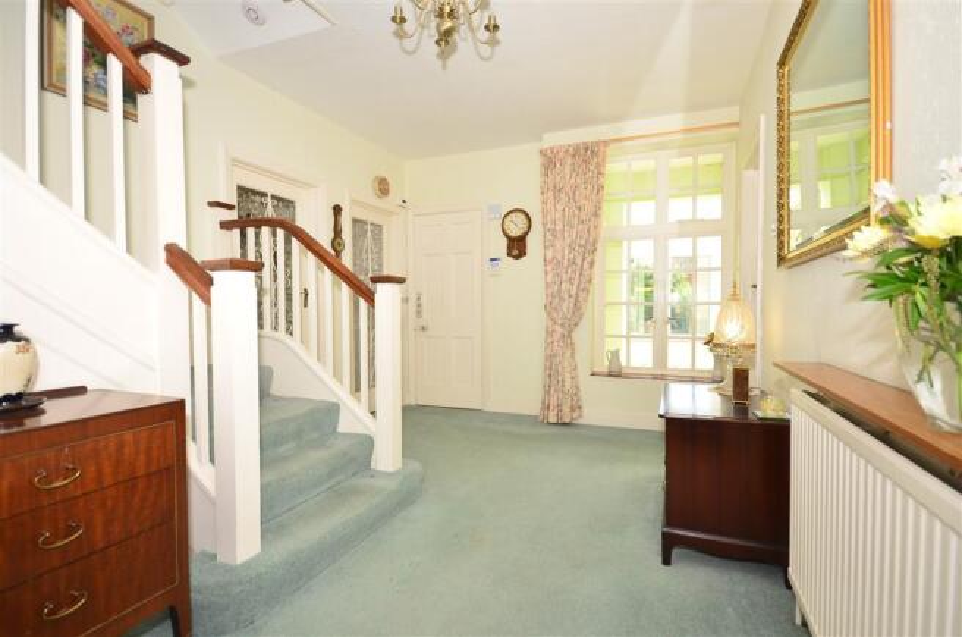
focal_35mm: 18
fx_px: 480
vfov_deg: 67.1
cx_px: 481
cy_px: 318
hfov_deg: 90.1
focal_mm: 12
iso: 200
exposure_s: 1/80
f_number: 5.6
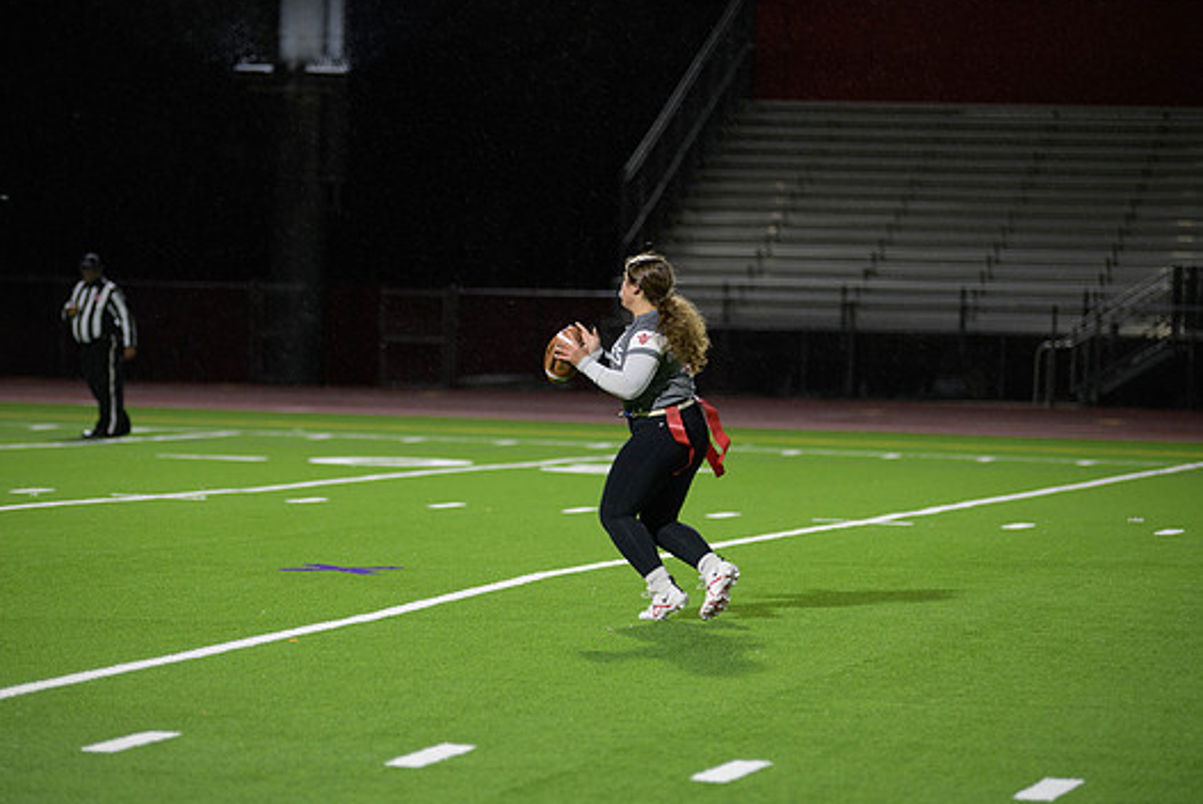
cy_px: 392
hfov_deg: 13.3
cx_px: 543
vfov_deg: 8.9
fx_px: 5149
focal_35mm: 154
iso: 1000
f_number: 2.8
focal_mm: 140
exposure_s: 1/200
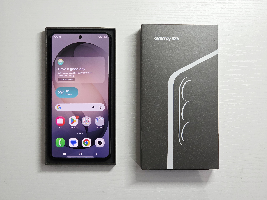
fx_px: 532
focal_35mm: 69
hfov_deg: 28.2
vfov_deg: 21.3
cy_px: 100
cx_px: 134
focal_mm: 7
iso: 200
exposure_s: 1/120
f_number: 2.4
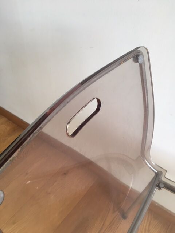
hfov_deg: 48.2
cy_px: 116
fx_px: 195
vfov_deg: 61.7
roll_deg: -3.6
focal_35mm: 29
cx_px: 88
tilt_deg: -43.5
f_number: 2.2
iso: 25
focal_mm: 4.15
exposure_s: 1/33
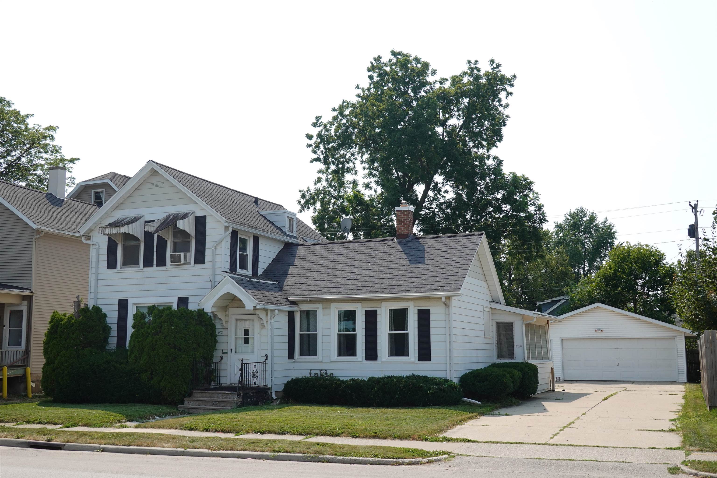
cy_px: 239
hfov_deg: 44.5
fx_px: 876
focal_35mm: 44
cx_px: 358
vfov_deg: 30.5
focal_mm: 16.21
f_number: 4
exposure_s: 1/800
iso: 100
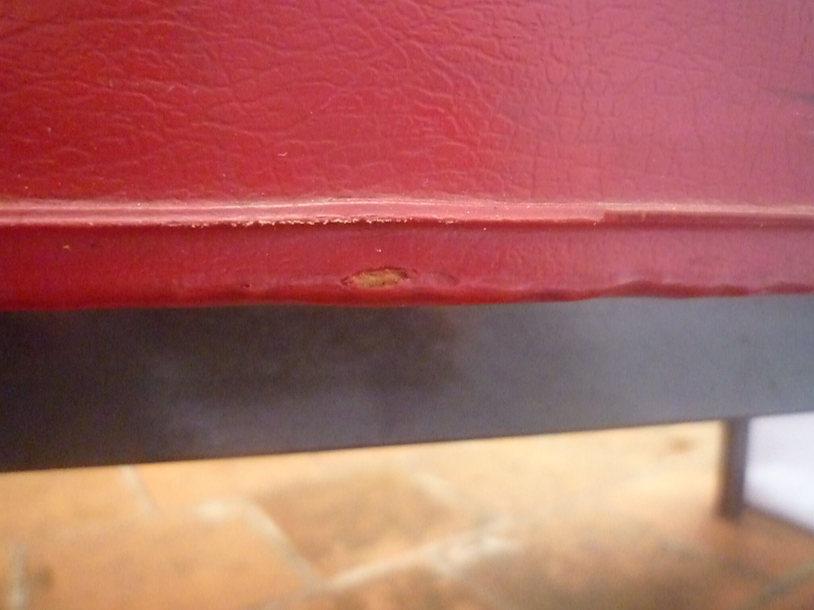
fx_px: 588
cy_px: 305
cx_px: 407
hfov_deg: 69.4
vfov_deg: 54.9
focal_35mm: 25
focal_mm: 4.4
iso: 1600
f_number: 2.8
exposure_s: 1/500
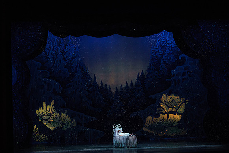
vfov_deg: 16.1
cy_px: 76
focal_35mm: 85
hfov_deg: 23.9
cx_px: 114
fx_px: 541
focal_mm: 85
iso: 5000
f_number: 4
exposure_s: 1/320
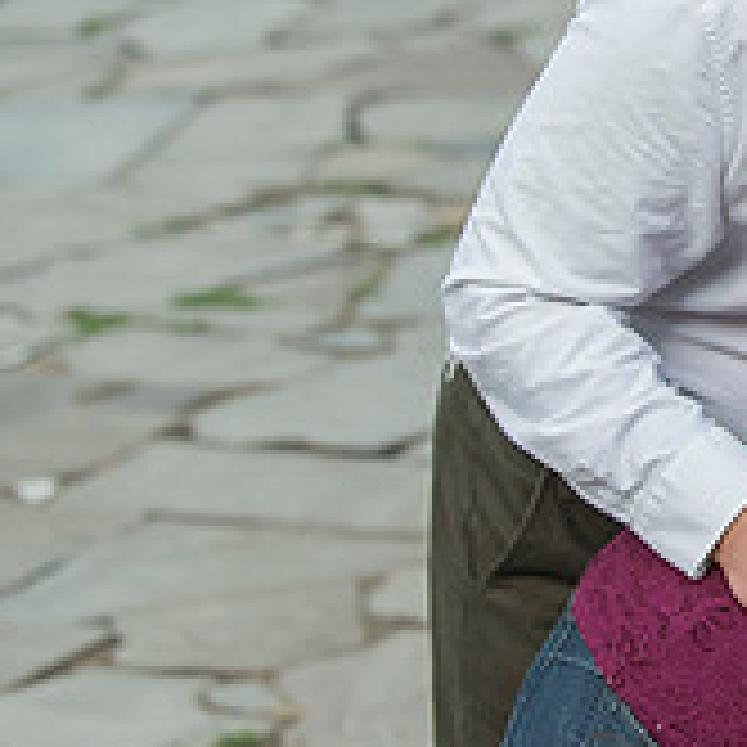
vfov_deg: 7.9
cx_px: 1246
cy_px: 40
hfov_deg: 7.7
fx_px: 5420
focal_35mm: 222
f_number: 3.2
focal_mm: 70
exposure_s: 1/640
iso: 800
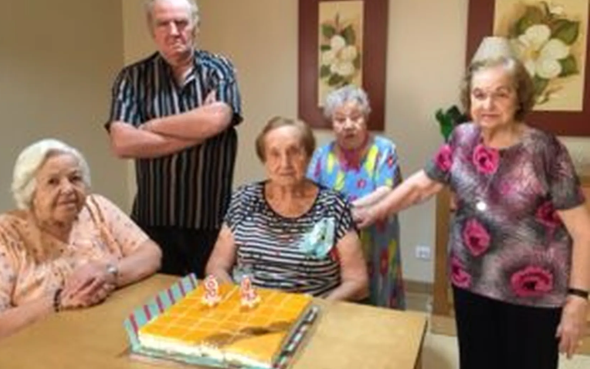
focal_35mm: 31
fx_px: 498
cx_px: 293
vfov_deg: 40.4
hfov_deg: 61.2
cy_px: 147
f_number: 2.2
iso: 125
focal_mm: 4.15
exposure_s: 1/33
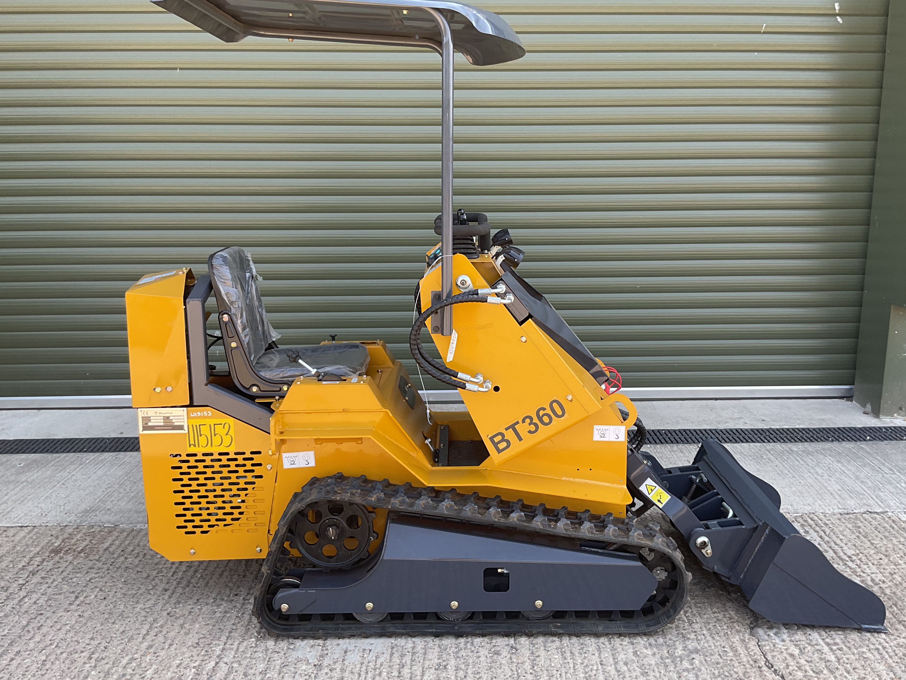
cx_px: 469
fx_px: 890
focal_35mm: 34
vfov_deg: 41.8
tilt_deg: -13.1
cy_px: 339
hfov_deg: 53.9
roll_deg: +0.5
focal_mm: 3
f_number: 1.8
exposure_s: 1/241
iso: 16
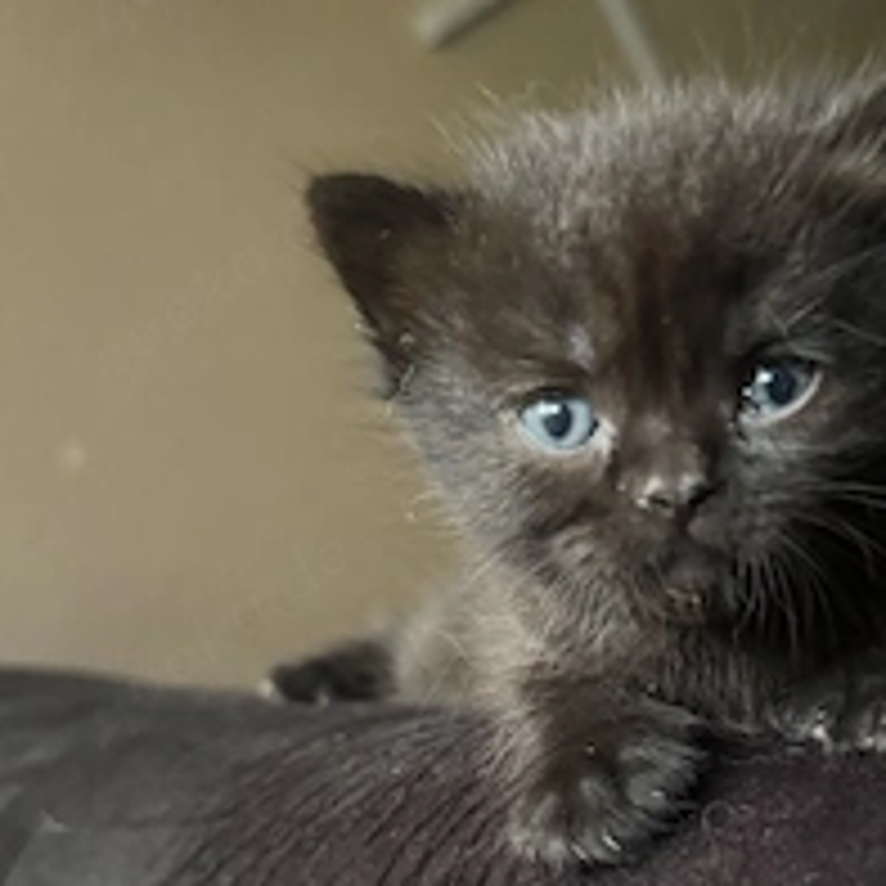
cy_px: 684
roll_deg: -3.6
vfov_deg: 38.0
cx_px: 661
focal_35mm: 43
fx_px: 1245
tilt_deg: +2.5
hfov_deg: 38.2
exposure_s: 1/30
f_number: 1.78
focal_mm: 6.76
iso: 1250
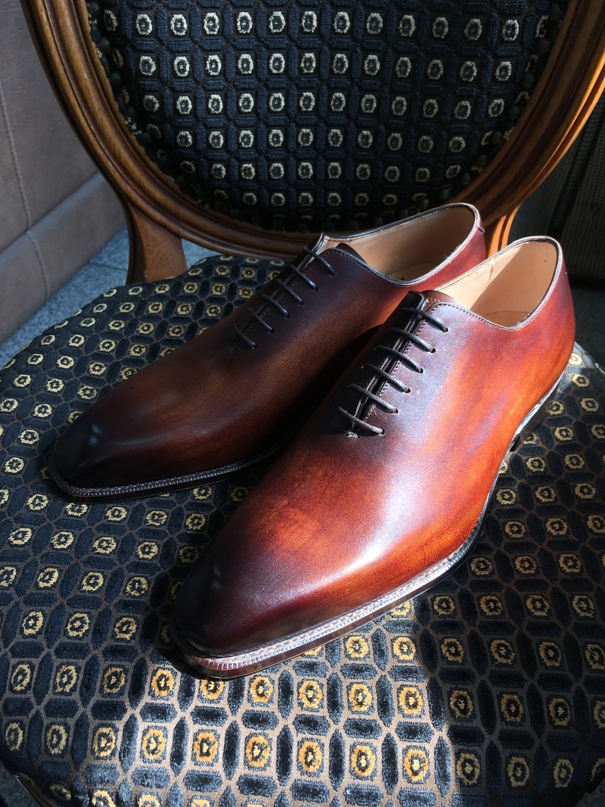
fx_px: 676
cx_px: 302
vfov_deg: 61.7
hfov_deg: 48.2
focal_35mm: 29
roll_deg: -2.8
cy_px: 404
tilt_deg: -42.6
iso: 25
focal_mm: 4.15
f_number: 2.2
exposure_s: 1/187
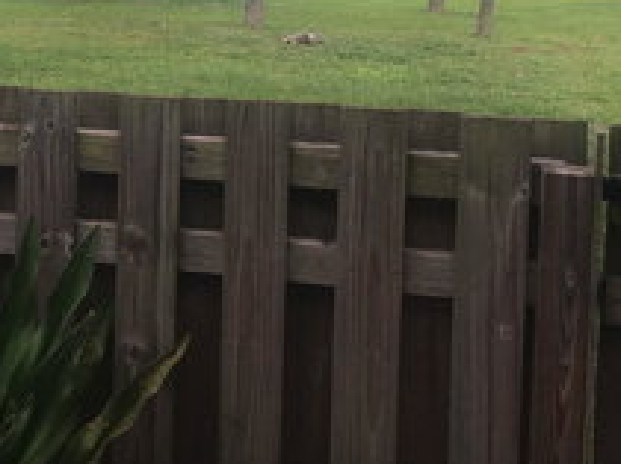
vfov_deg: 23.8
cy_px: 12
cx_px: 197
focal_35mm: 59
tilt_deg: -3.9
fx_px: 1057
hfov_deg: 32.4
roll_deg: -2.9
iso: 25
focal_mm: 4.15
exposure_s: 1/411
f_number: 2.2
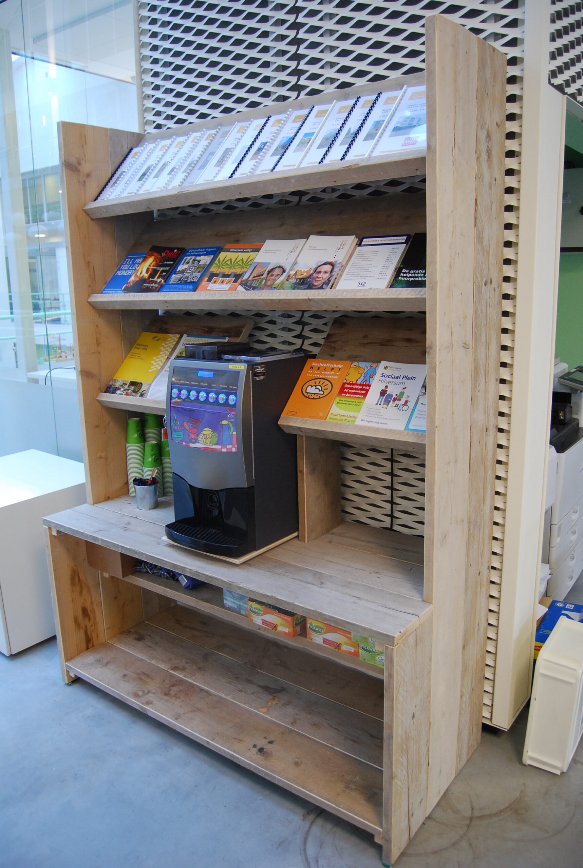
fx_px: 653
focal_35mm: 27
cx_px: 292
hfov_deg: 48.1
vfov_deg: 67.3
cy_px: 434
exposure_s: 1/30
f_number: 3.5
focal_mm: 18
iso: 500
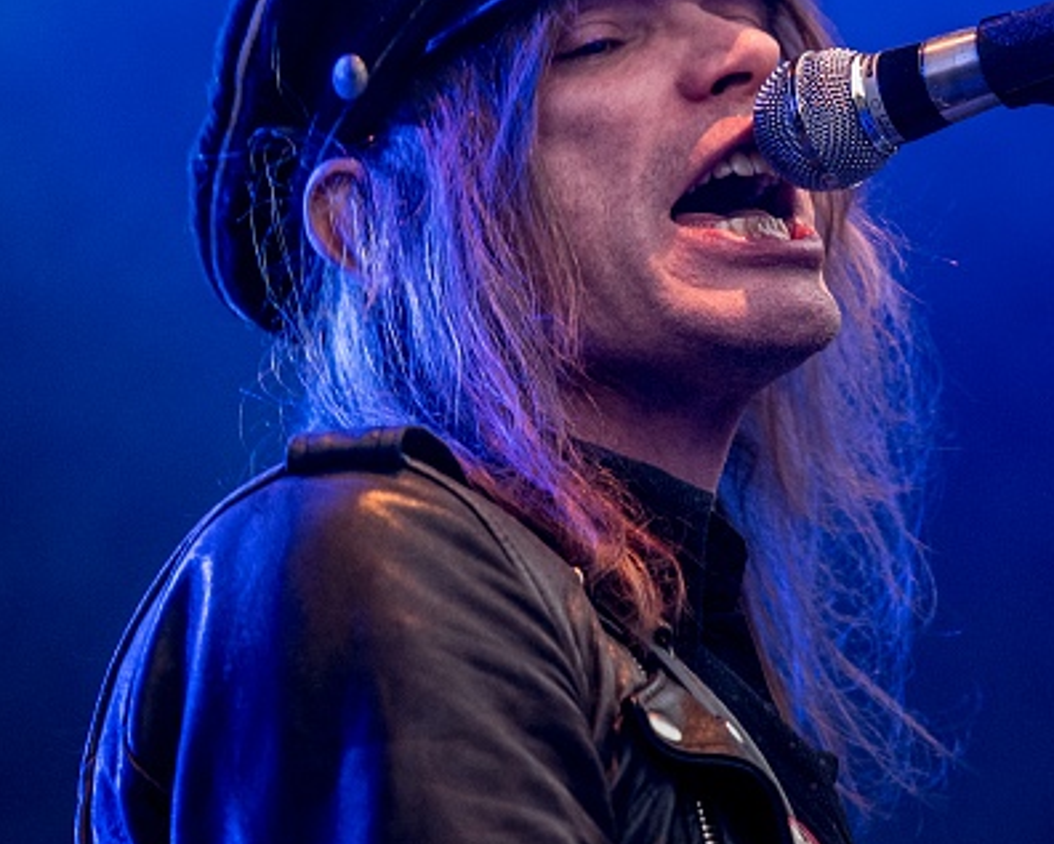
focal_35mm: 422
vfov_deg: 3.7
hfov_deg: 4.6
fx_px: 13163
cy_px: 240
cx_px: 820
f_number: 2.8
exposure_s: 1/160
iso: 1600
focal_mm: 165
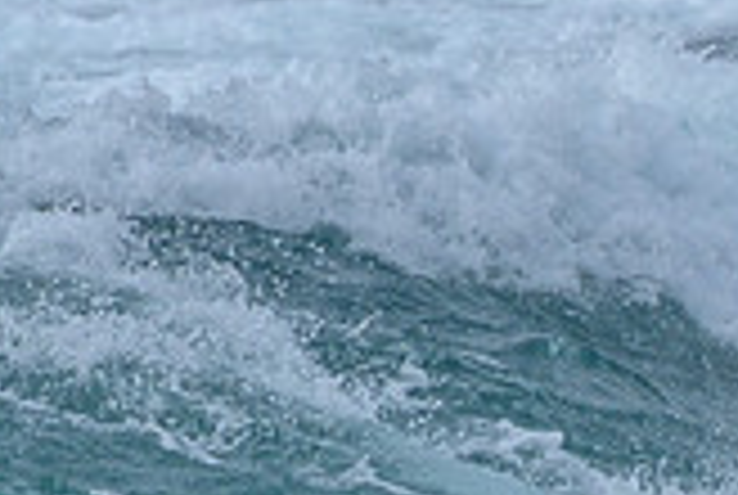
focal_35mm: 1941
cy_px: 679
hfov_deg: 1.1
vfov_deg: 0.7
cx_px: 926
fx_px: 39862
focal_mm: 400
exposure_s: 1/2000
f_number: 9
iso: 500
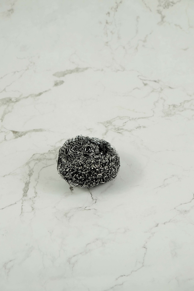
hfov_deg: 16.5
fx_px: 671
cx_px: 97
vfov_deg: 24.5
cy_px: 146
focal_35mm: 83
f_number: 7.1
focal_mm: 55
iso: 200
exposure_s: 1/50
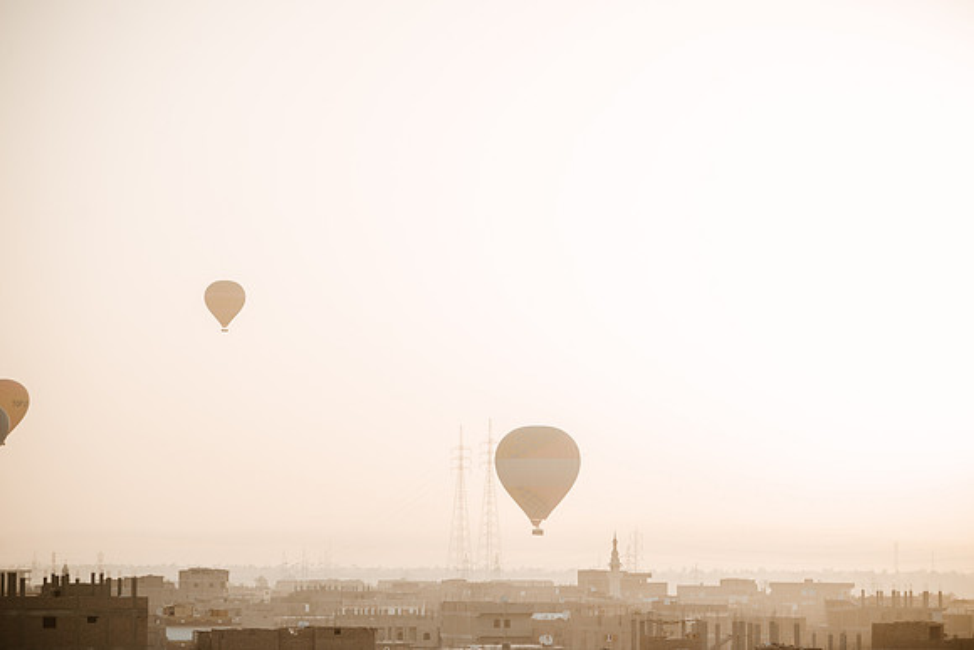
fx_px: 3247
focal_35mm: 120
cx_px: 487
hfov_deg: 17.1
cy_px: 325
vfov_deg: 11.4
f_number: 4
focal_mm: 120
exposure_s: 1/640
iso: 100
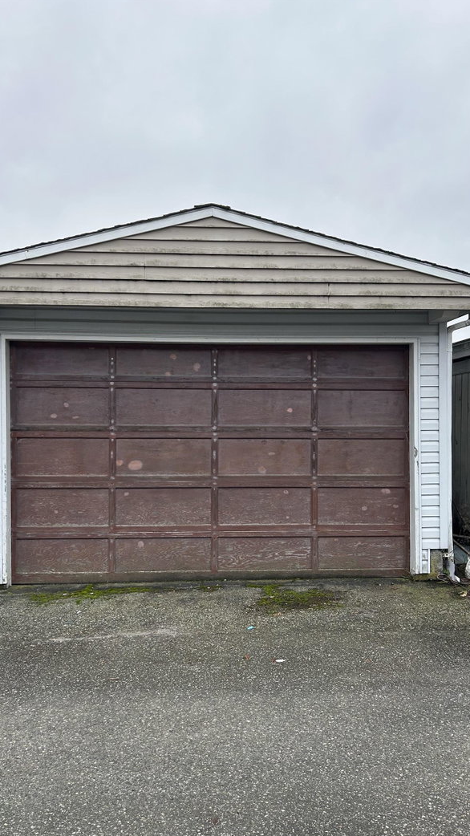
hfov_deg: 40.2
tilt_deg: +0.1
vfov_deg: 66.1
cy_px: 424
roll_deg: -0.2
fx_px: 643
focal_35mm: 29
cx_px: 230
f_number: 1.5
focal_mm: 5.7
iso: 50
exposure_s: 1/604
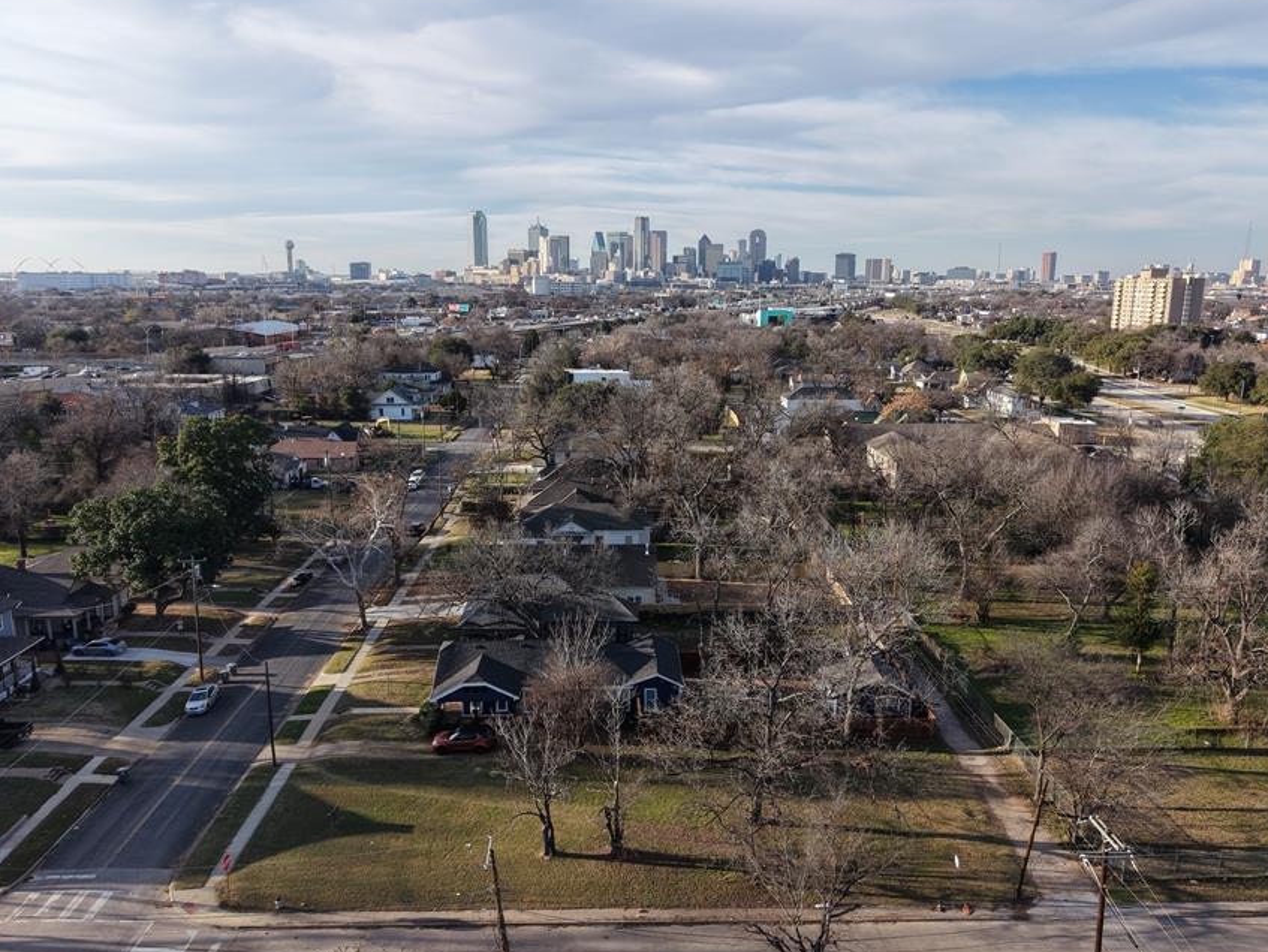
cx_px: 659
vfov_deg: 48.2
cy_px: 506
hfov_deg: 61.6
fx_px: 1063
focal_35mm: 29
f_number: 1.8
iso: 220
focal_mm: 8.67
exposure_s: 1/2500
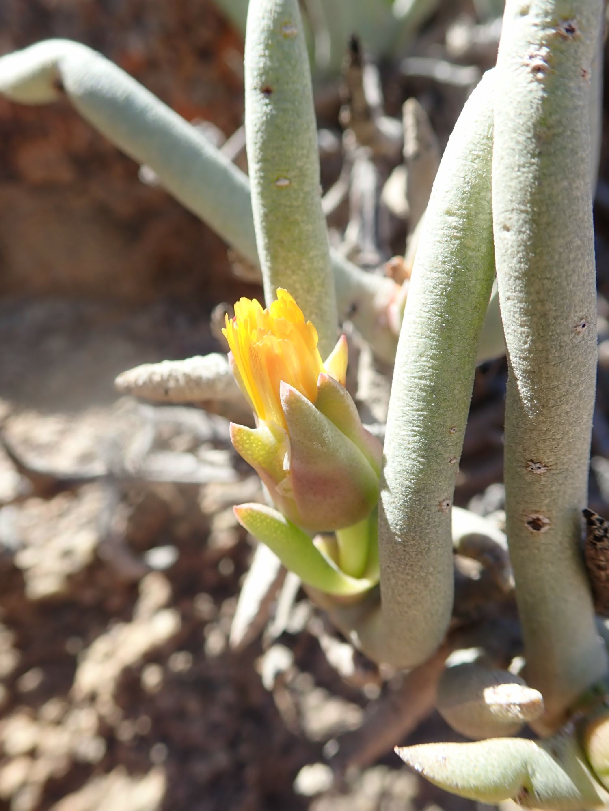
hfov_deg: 46.8
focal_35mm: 30
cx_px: 304
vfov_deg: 60.0
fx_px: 704
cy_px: 406
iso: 100
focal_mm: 5.5
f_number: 3.2
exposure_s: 1/400
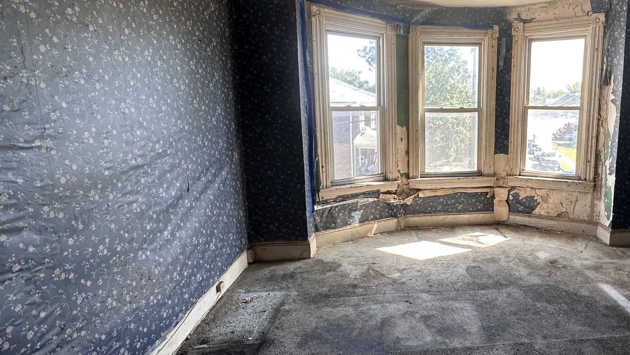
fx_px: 384
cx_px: 431
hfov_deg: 75.7
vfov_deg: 49.4
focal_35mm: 23
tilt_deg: -9.5
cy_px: 160
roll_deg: +0.1
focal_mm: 2.2
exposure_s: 1/99
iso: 50
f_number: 2.2
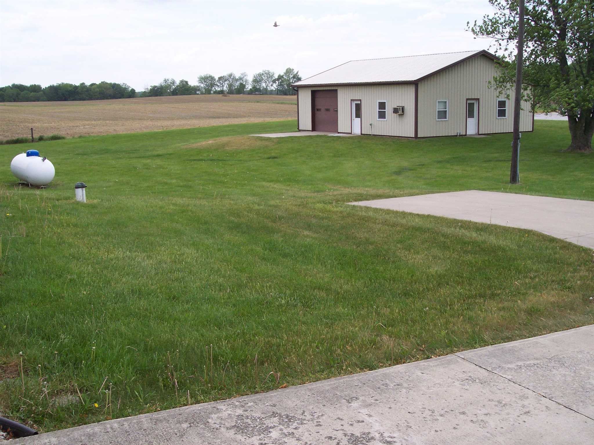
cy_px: 222
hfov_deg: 49.0
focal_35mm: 38
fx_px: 652
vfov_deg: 37.7
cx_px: 297
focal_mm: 8
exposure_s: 1/350
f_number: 4.8
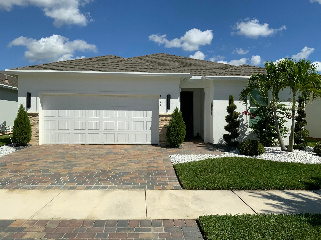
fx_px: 269
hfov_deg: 61.7
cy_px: 120
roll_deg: -2.0
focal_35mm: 29
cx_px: 160
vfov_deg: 48.2
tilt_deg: +0.1
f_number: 1.8
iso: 20
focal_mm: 3
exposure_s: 1/4785
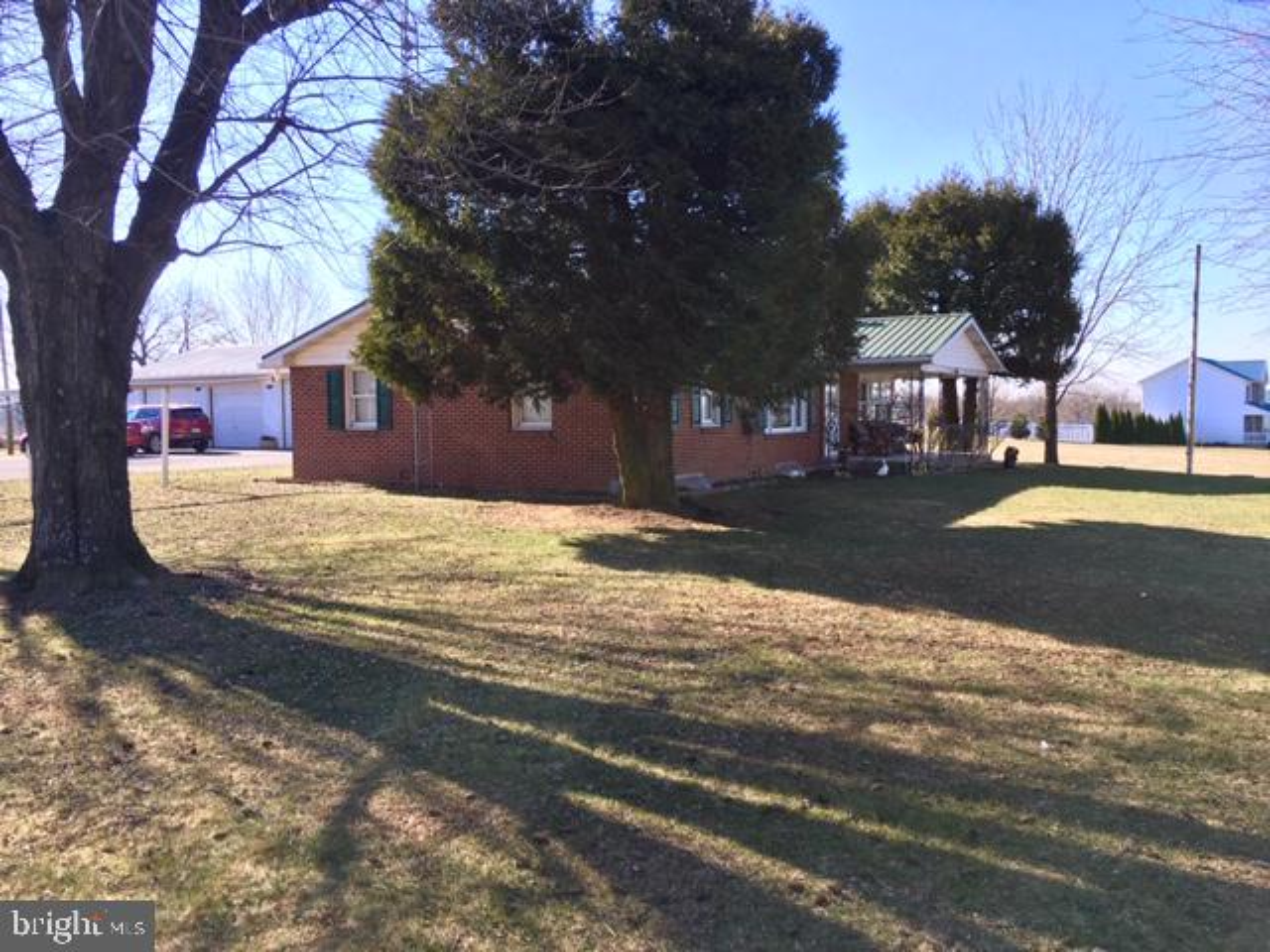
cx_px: 635
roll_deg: +0.0
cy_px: 476
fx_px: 1064
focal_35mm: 29
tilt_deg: -1.5
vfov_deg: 48.2
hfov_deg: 61.7
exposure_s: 1/409
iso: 25
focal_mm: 4.15
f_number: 2.2
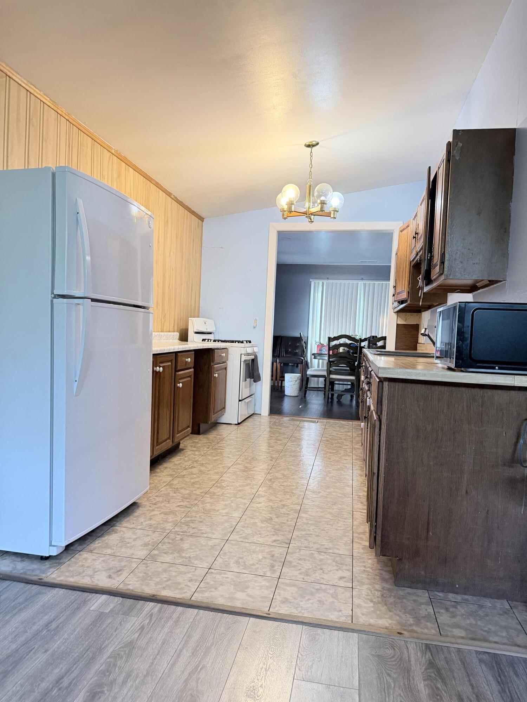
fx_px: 487
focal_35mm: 24
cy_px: 351
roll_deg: -3.0
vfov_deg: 71.6
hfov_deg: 56.8
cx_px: 264
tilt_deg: -2.8
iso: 500
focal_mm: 6.76
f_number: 1.78
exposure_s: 1/60
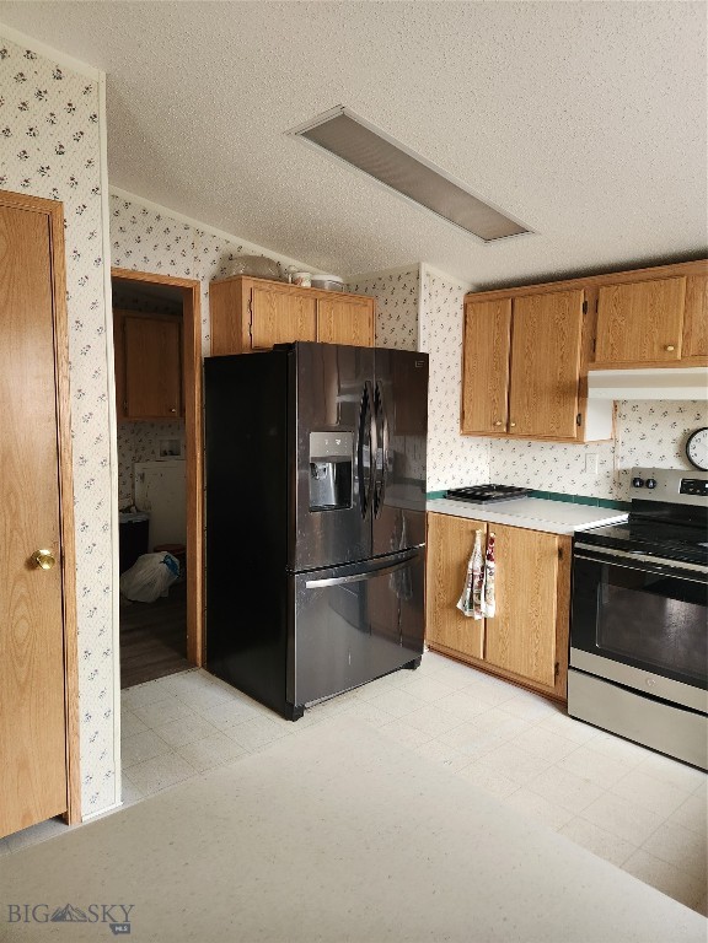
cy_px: 472
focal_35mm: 23
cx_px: 354
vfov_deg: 73.9
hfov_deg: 58.9
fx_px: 627
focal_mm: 5.4
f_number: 1.8
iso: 500
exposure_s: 1/120
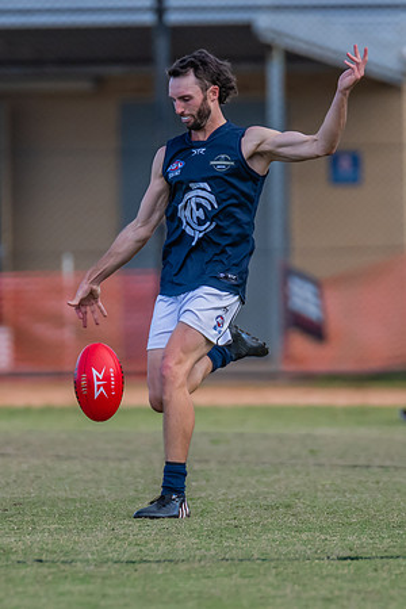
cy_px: 328
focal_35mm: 776
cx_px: 137
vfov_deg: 2.7
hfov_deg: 1.8
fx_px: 13124
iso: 800
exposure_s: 1/2000
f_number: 4.5
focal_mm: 330
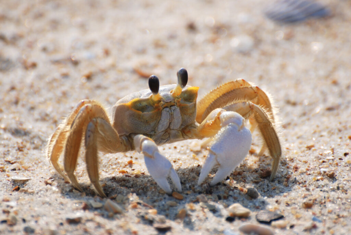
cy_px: 118
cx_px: 176
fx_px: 4392
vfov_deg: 3.1
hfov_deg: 4.6
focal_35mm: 450
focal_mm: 300
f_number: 5.6
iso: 200
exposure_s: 1/800
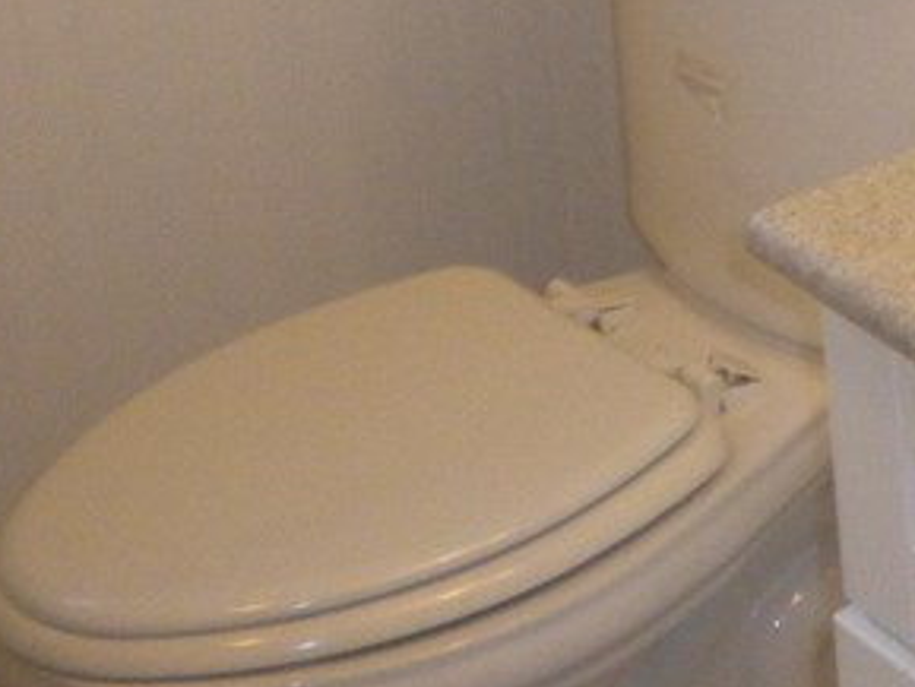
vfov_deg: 11.3
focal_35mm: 124
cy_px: -446
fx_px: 3279
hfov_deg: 14.8
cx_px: 1374
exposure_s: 1/60.4
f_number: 3.1
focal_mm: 6.3
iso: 345
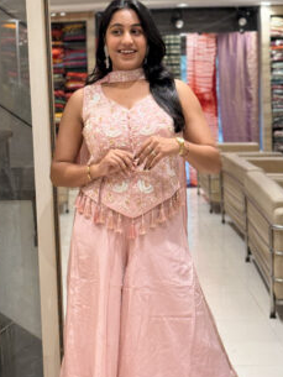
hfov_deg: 23.3
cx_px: 147
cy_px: 226
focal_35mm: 63
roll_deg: +0.6
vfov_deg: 30.6
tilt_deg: -8.1
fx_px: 686
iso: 50
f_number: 1.78
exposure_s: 1/100
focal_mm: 6.76
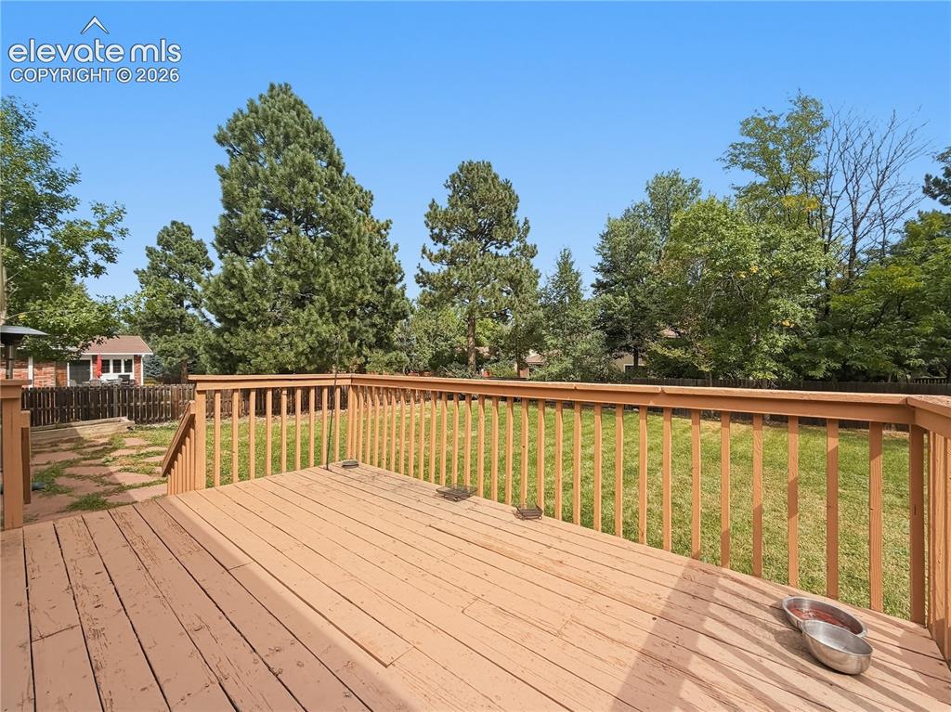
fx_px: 384
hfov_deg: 102.1
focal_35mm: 14
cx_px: 476
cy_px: 356
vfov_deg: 85.6
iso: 25
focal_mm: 2.2
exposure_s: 1/955
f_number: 2.2
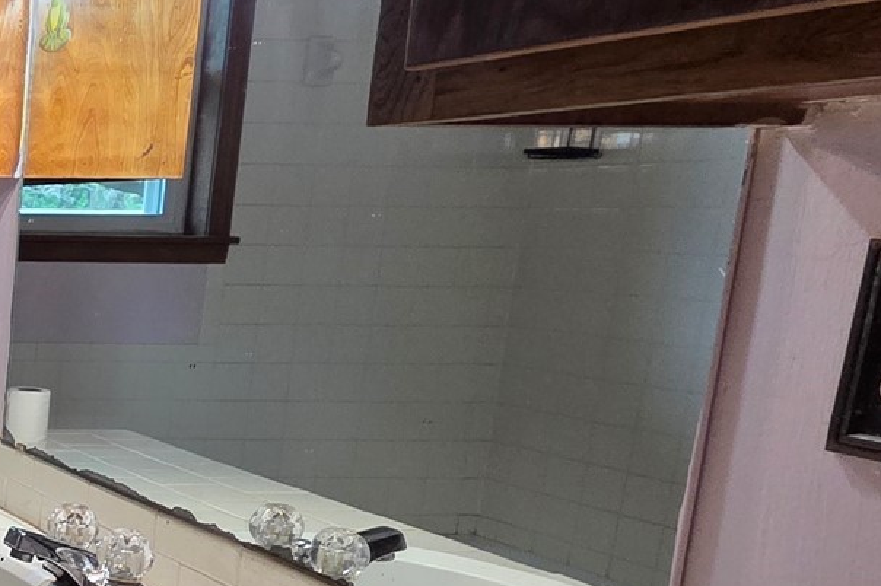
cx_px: -480
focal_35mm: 43
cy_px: 395
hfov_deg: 27.8
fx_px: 1052
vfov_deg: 30.9
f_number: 2.2
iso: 200
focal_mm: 2.2
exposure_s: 1/60
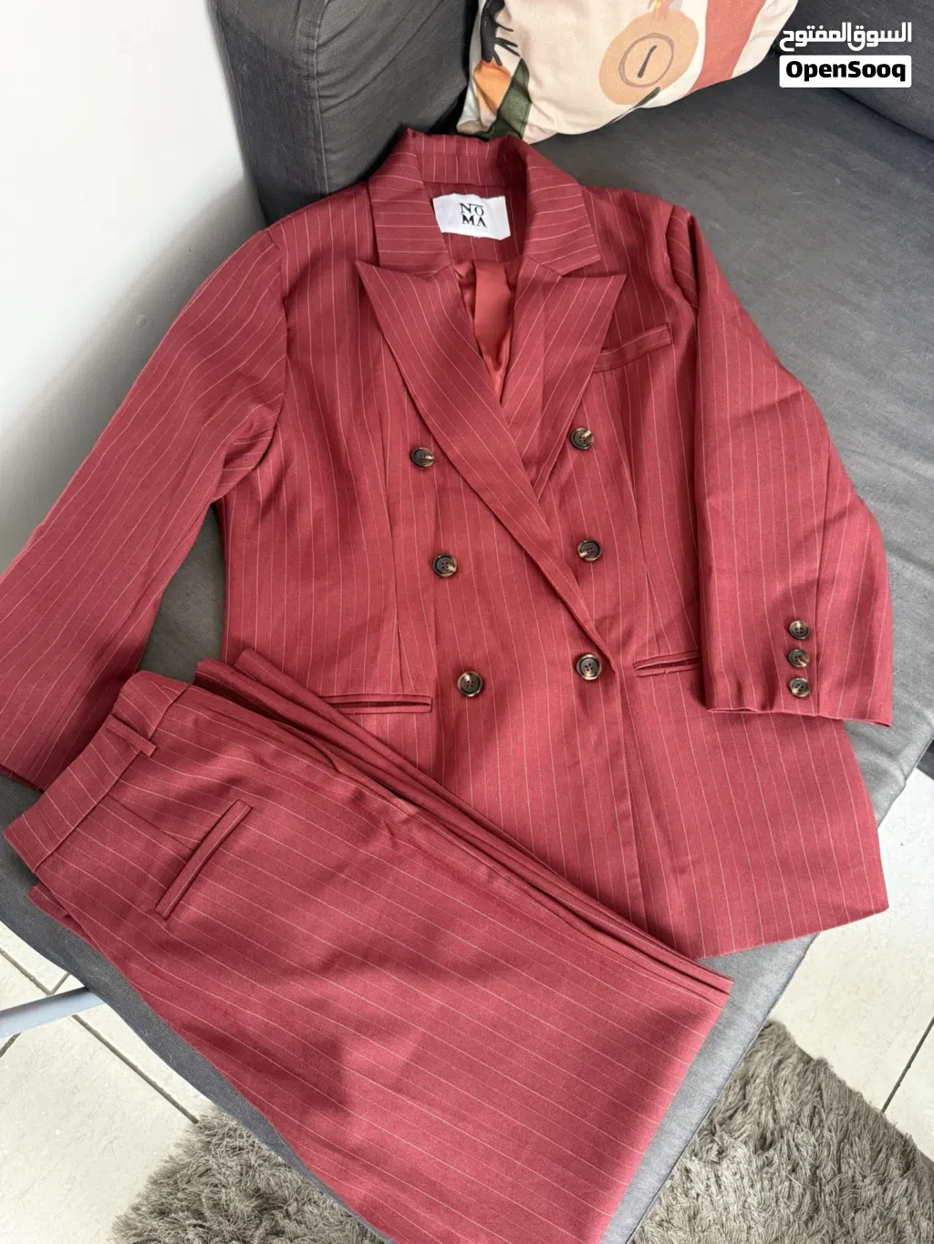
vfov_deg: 71.6
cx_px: 467
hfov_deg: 56.8
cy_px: 622
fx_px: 863
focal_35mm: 24
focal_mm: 6.76
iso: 500
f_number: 1.78
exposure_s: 1/60
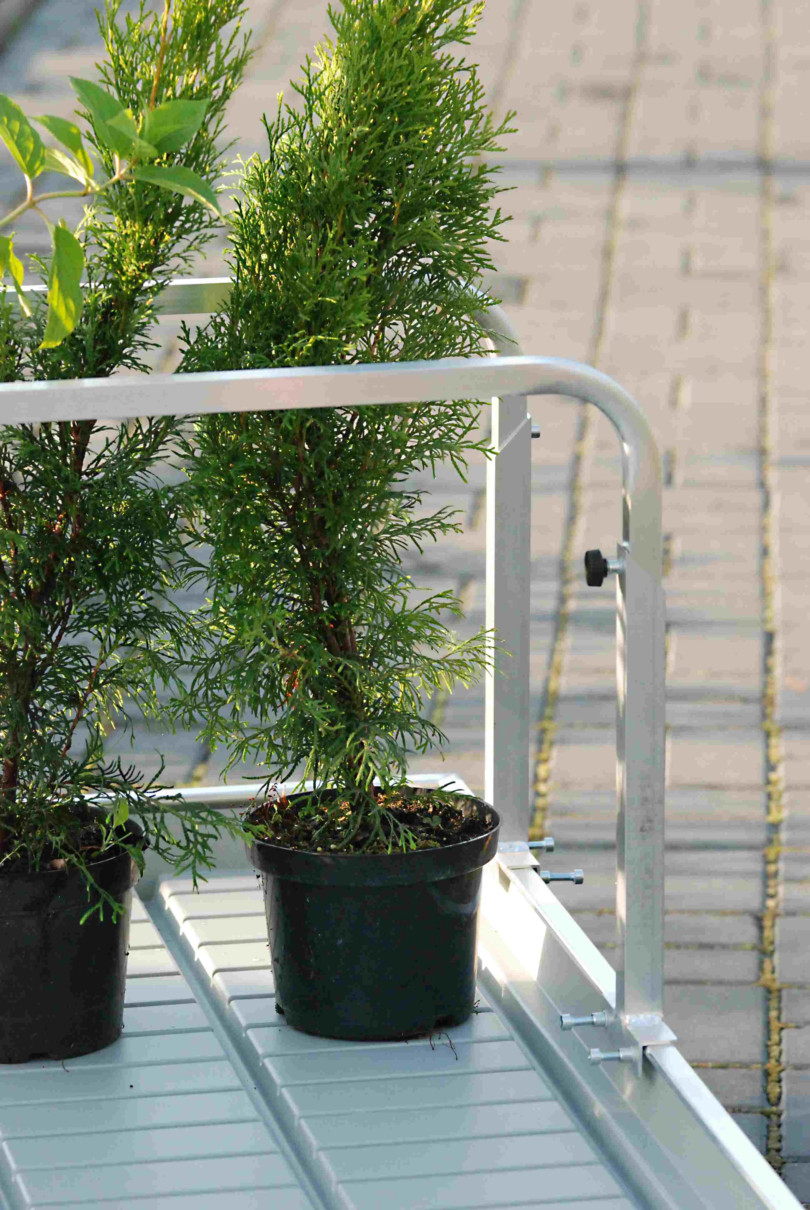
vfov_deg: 13.0
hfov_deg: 8.7
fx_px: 5300
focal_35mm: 158
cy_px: 605
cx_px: 405
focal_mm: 105
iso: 1250
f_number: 5.6
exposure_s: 1/500
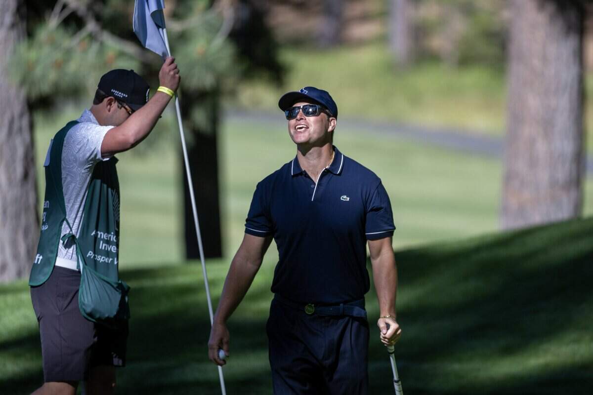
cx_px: 296
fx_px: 3953
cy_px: 198
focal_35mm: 240
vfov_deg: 5.7
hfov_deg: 8.6
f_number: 4
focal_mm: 240
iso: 320
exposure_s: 1/640
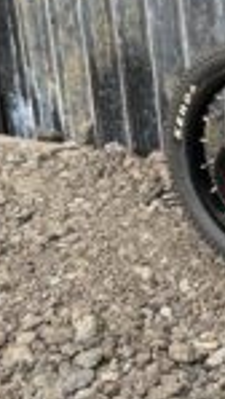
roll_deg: +1.0
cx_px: 560
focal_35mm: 91
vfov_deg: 22.9
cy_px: 56
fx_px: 964
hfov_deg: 11.0
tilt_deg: -14.6
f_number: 1.6
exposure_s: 1/203
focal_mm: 4.2
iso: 32
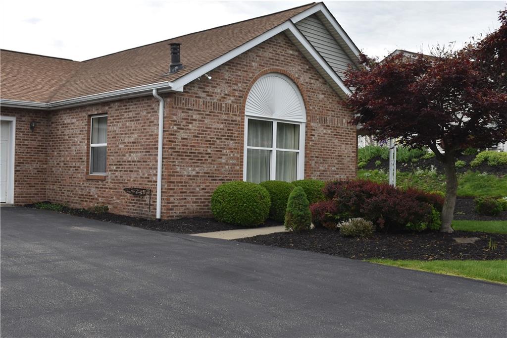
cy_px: 169
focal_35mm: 40
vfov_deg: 33.0
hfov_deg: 47.9
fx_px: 570
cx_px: 254
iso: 100
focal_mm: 27
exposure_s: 1/200
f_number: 9
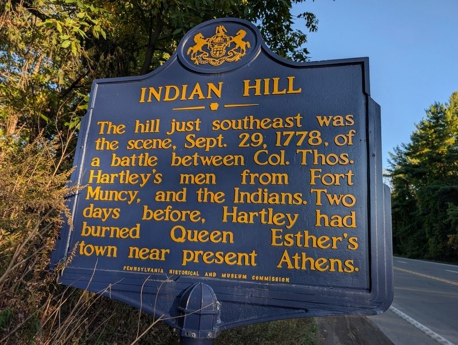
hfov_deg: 71.5
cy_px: 172
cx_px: 229
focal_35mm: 24
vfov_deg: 57.0
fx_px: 318
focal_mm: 6.9
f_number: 1.68
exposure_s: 1/277
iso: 18
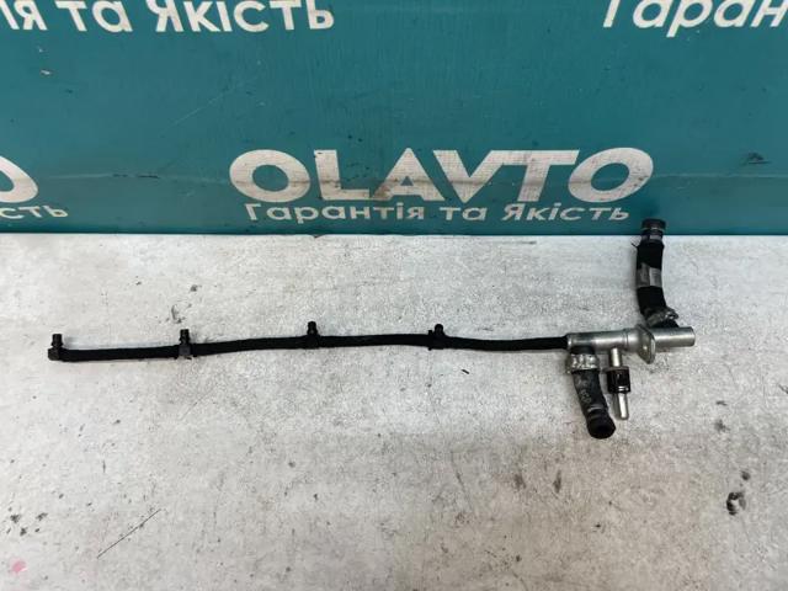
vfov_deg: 53.1
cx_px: 394
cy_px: 296
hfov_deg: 67.3
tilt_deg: -58.5
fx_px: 592
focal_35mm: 26
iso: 80
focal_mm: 4.2
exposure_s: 1/100
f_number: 1.6
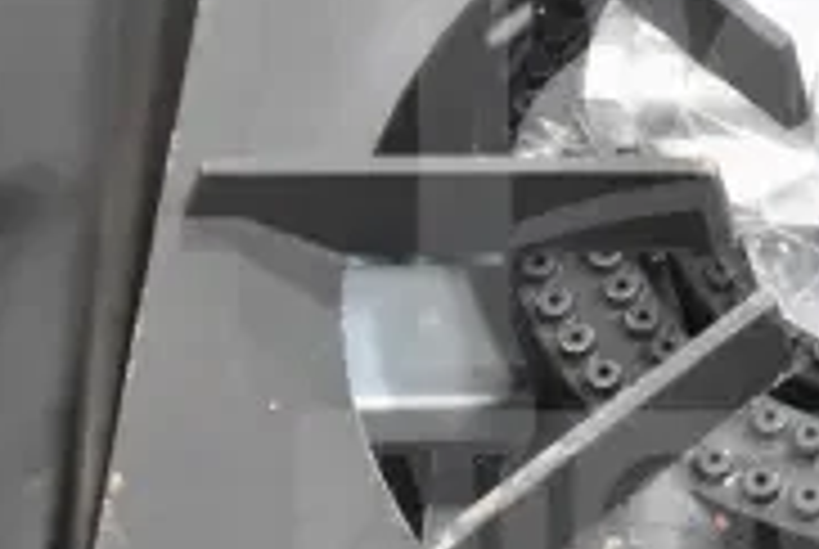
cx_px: 801
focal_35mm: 146
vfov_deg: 9.5
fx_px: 3319
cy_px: 268
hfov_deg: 13.9
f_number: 5.6
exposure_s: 1/125
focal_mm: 29
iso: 6400
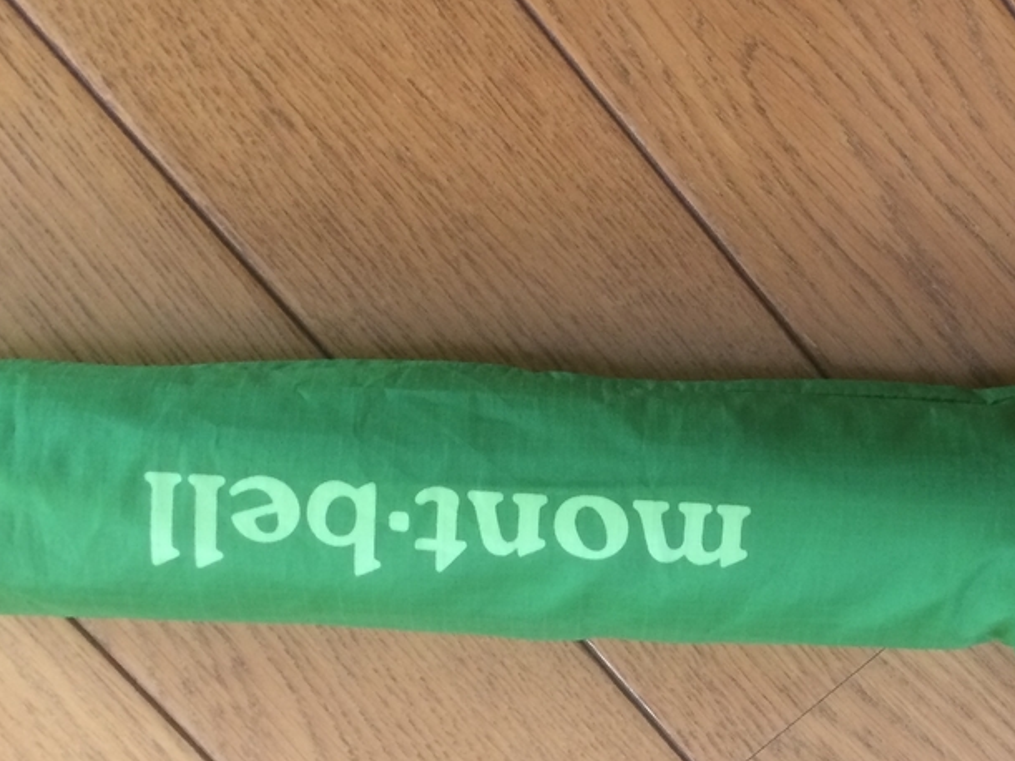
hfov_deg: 33.2
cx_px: 739
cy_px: 508
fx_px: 1671
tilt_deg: -77.2
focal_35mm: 57
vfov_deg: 25.5
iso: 100
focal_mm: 4.15
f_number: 2.2
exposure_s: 1/30
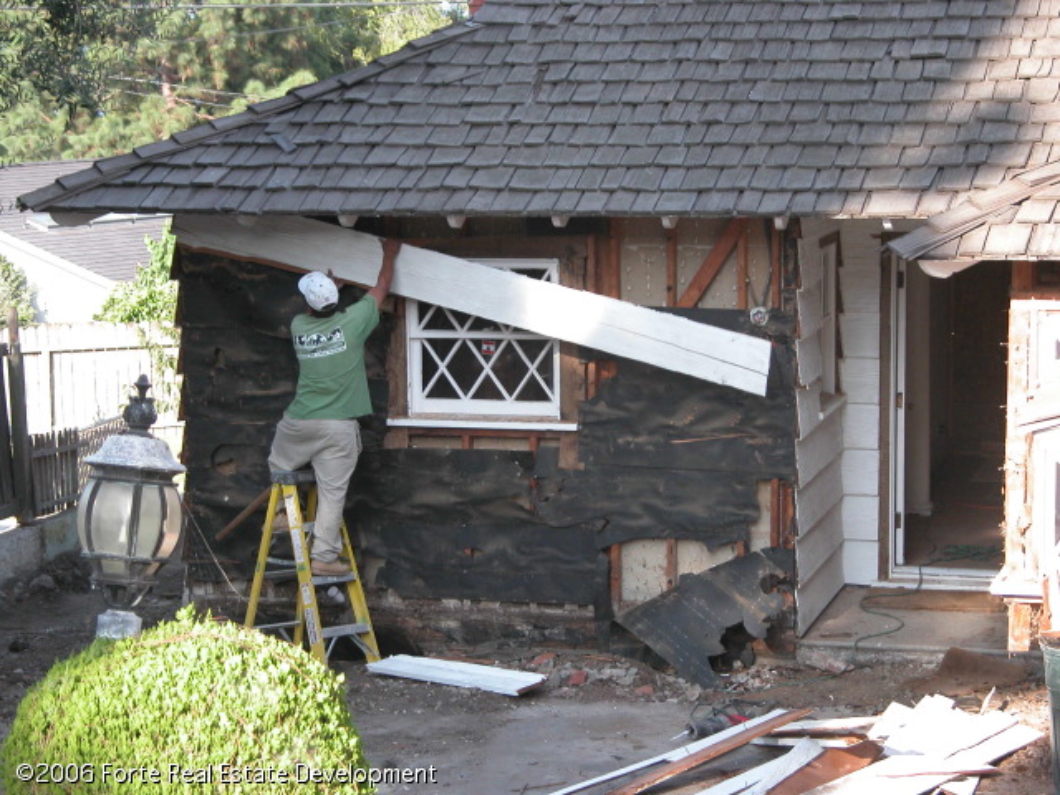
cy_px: 398
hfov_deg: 19.6
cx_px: 530
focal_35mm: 100
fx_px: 3062
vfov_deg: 14.8
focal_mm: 25.4
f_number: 3.6
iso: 100
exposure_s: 1/157
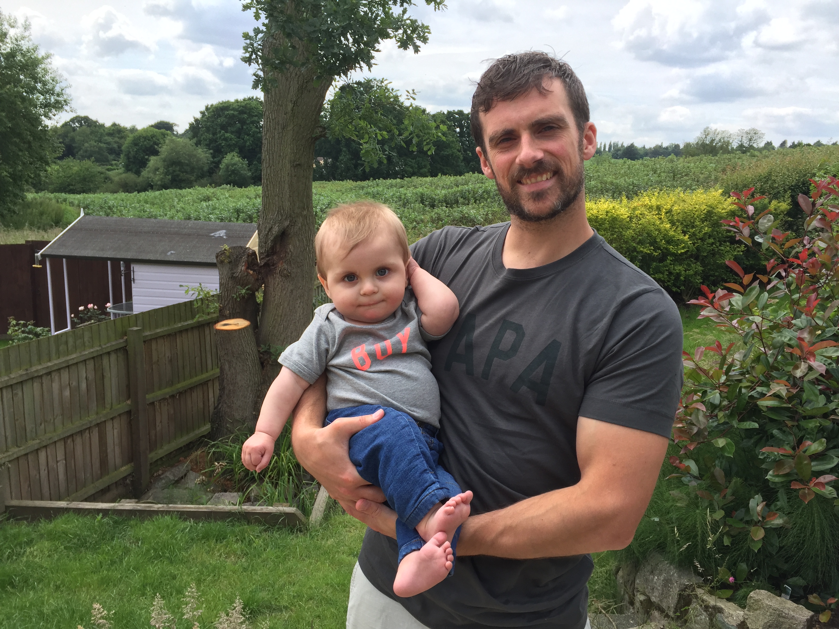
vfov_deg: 48.2
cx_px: 420
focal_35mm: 29
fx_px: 703
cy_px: 314
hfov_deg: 61.7
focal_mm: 4.15
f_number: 2.2
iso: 32
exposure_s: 1/842
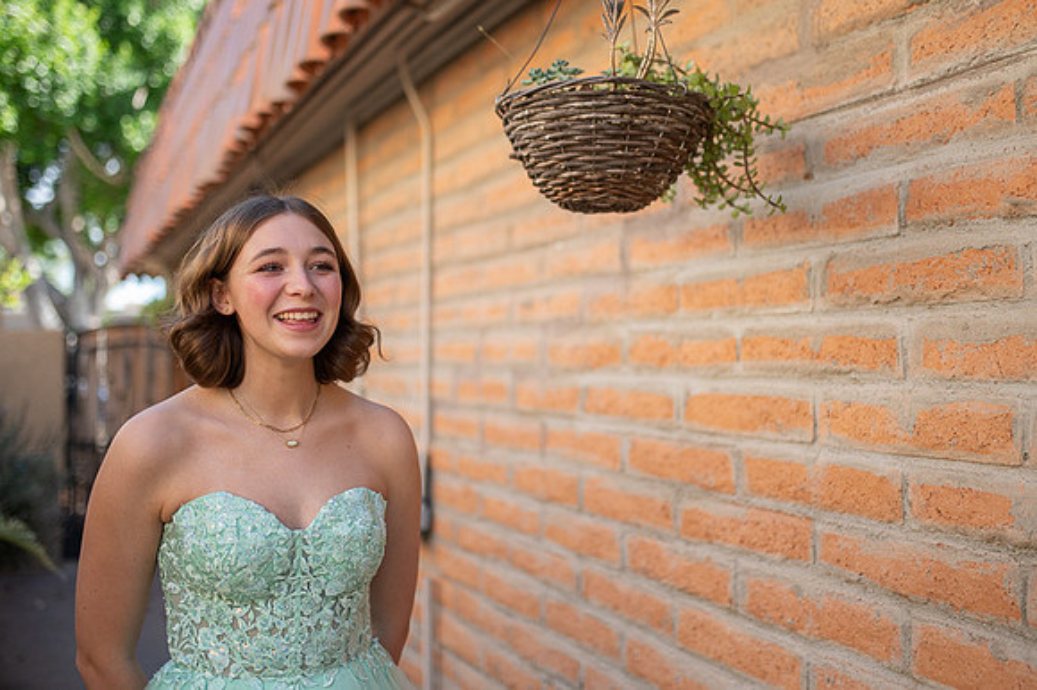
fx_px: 1106
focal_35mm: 38
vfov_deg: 34.6
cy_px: 311
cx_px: 569
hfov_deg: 50.2
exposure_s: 1/4000
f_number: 1.4
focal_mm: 35
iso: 400
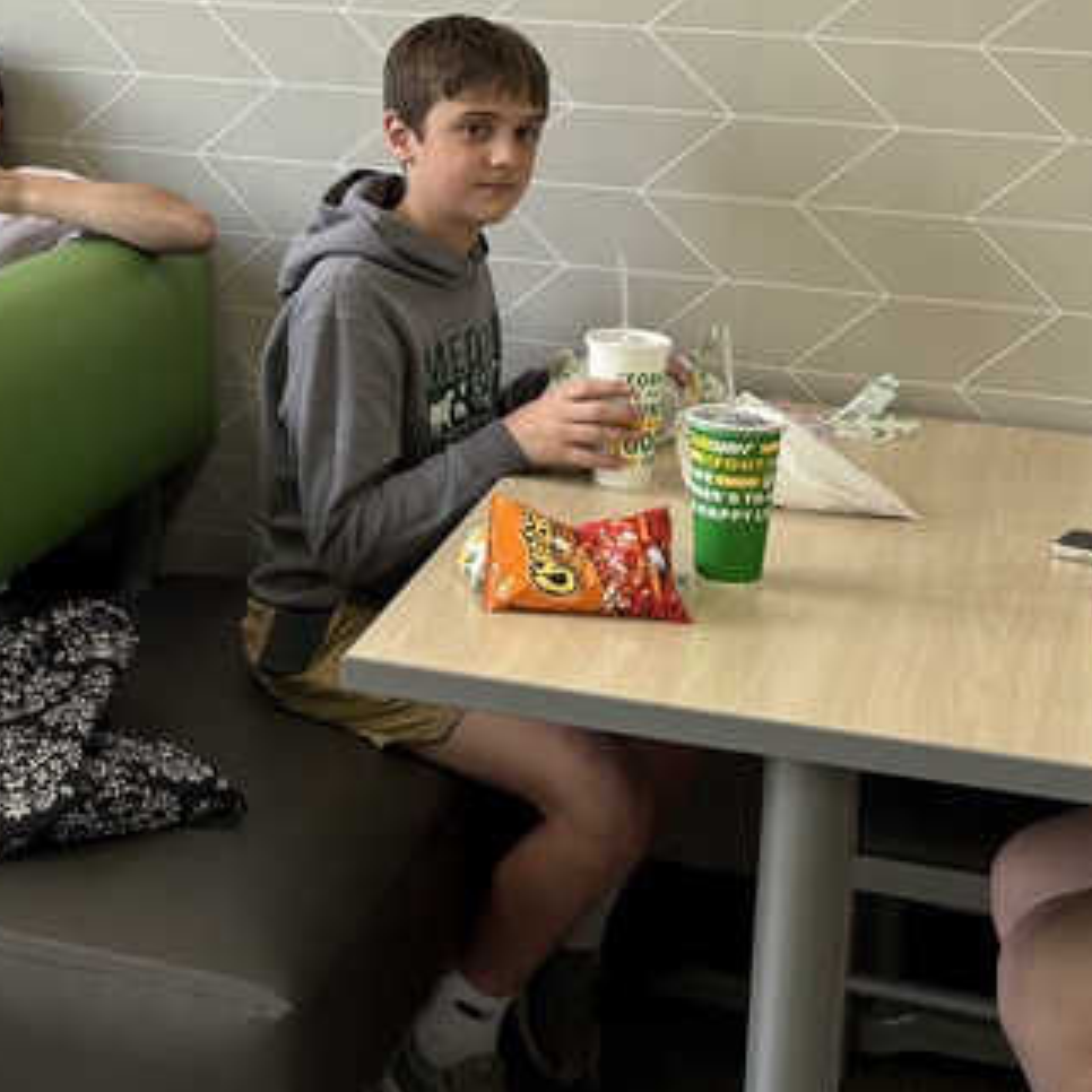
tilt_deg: -5.7
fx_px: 2605
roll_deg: -1.5
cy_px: 75
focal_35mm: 73
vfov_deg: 23.0
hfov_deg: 23.1
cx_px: 139
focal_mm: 5.96
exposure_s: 1/158
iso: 80
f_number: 1.6
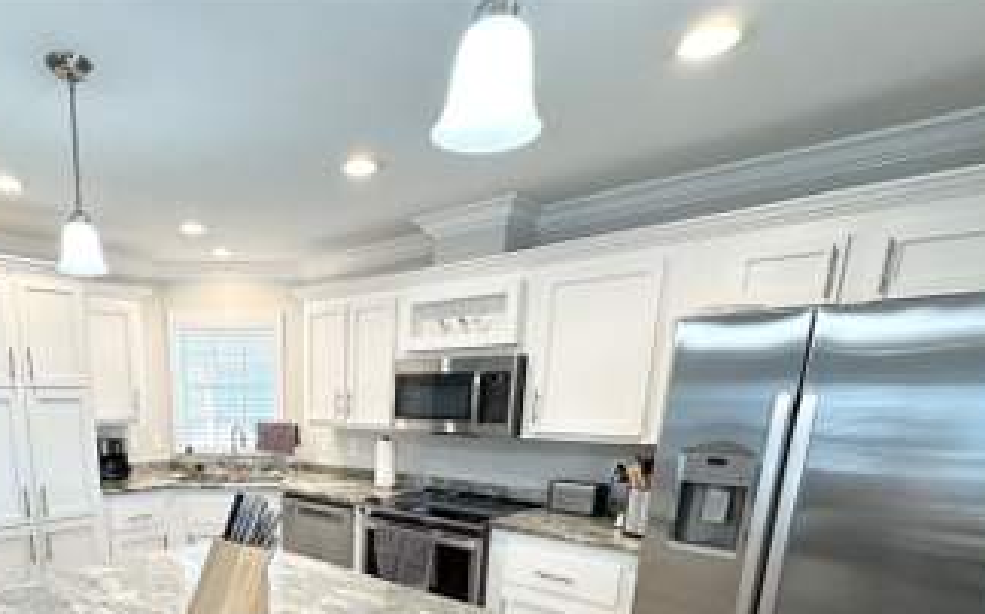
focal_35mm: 22
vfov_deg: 50.1
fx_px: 590
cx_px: 298
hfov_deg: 76.1
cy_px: 529
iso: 160
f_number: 2.2
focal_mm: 2.22
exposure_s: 1/120
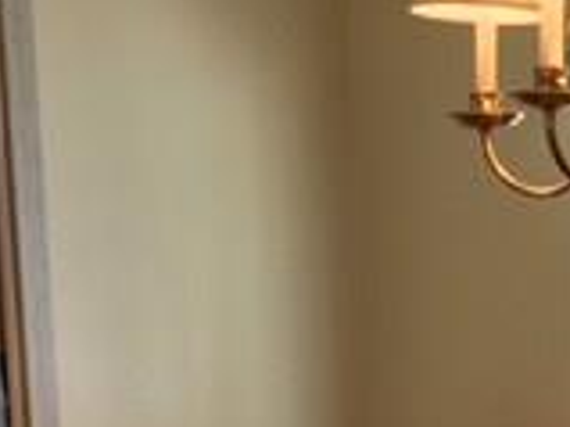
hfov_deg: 16.5
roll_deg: +0.6
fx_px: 1925
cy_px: 675
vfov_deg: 12.0
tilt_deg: -12.5
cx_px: 584
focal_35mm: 117
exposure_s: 1/40
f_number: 2.2
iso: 25
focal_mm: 4.15
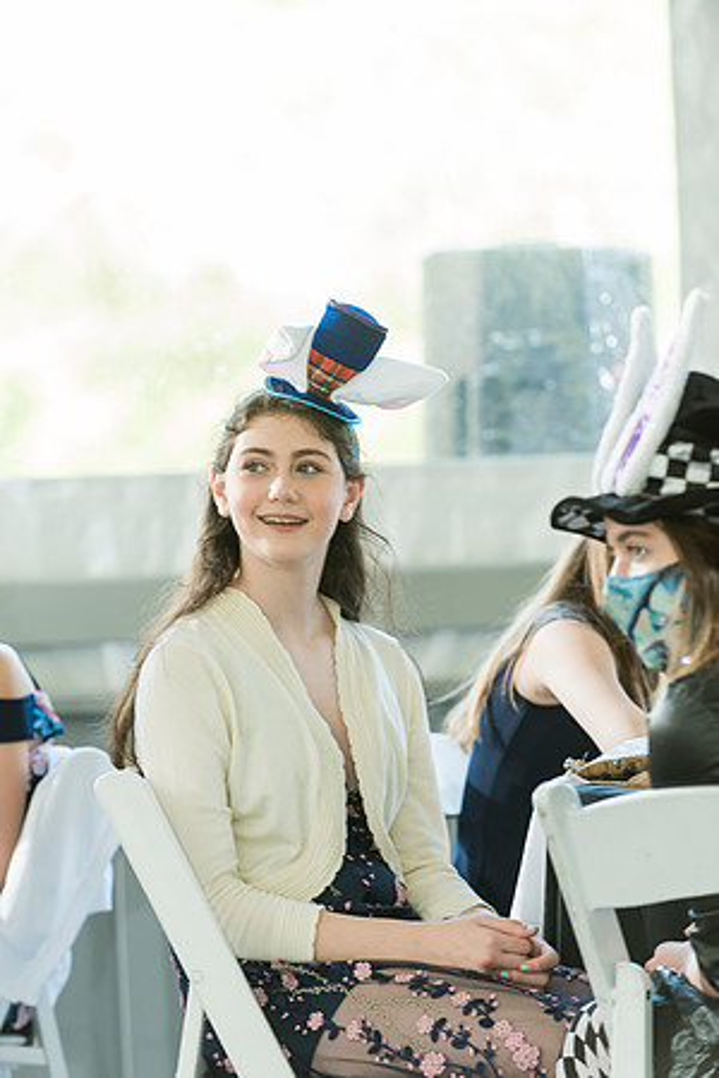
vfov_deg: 12.1
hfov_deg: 8.1
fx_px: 5093
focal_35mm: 170
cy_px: 539
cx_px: 360
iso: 500
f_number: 4
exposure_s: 1/125
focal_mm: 170
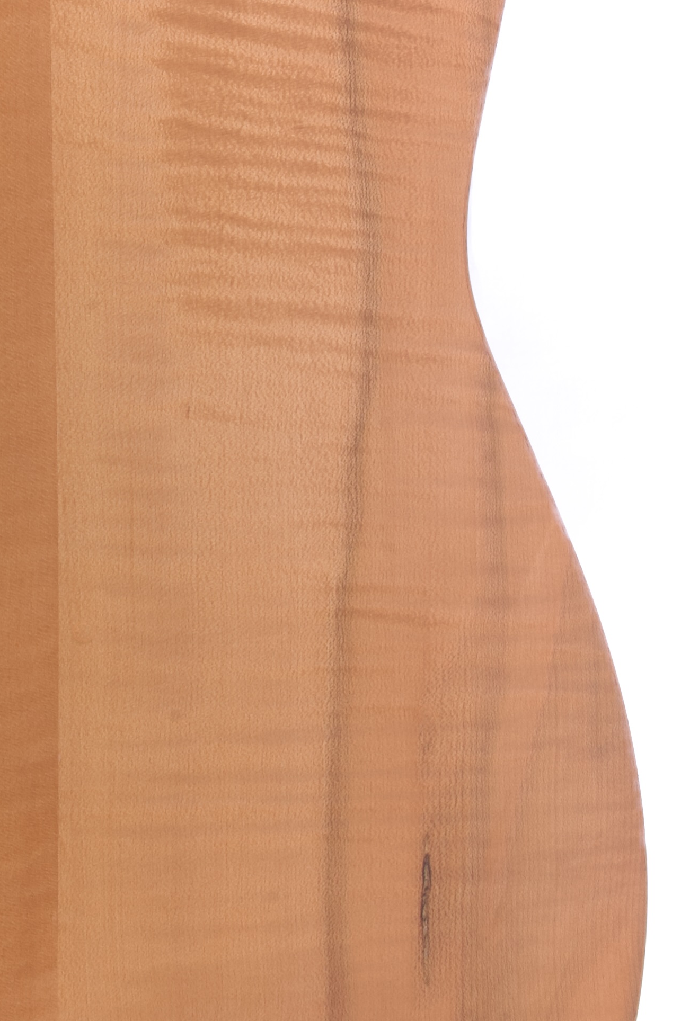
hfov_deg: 17.9
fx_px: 2043
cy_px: 455
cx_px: -166
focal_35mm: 72
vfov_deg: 28.1
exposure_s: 1/50
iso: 100
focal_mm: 28
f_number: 22
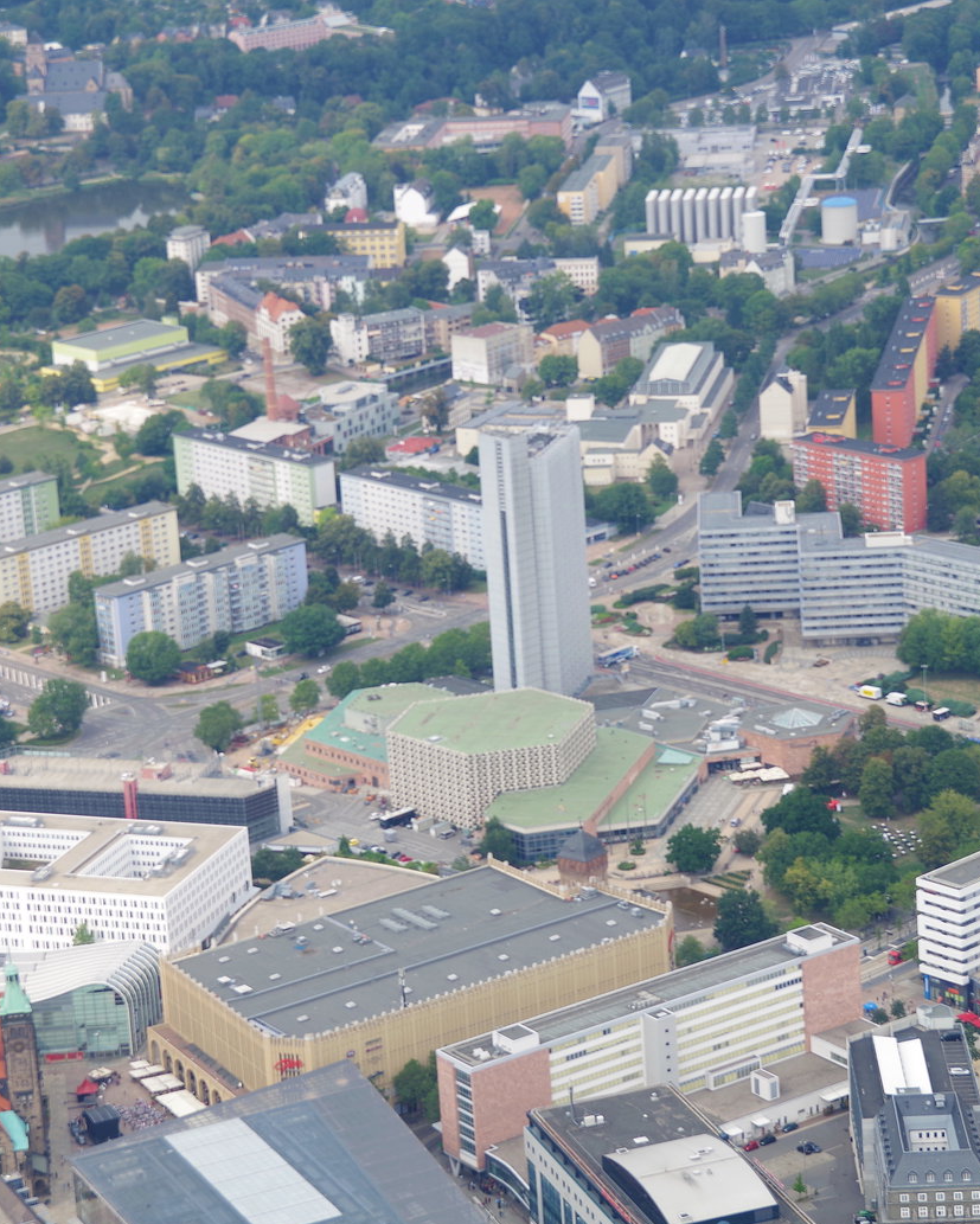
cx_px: 504
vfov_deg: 17.6
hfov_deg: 14.1
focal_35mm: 109
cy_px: 631
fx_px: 3950
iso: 100
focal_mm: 50
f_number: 3.5
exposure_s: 1/500
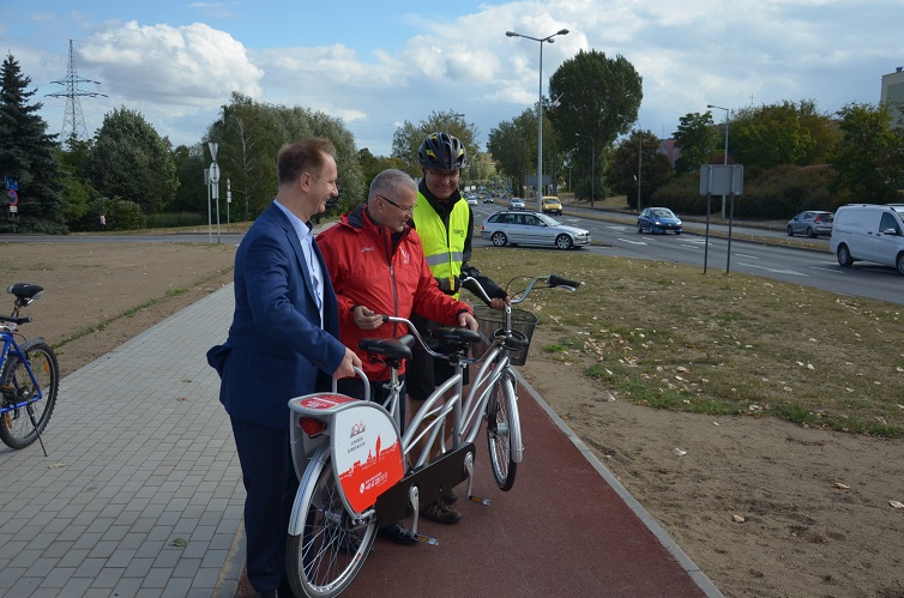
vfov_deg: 37.7
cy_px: 315
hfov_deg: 54.5
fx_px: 877
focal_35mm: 35
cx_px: 463
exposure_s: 1/1600
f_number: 3.8
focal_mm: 22
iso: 200
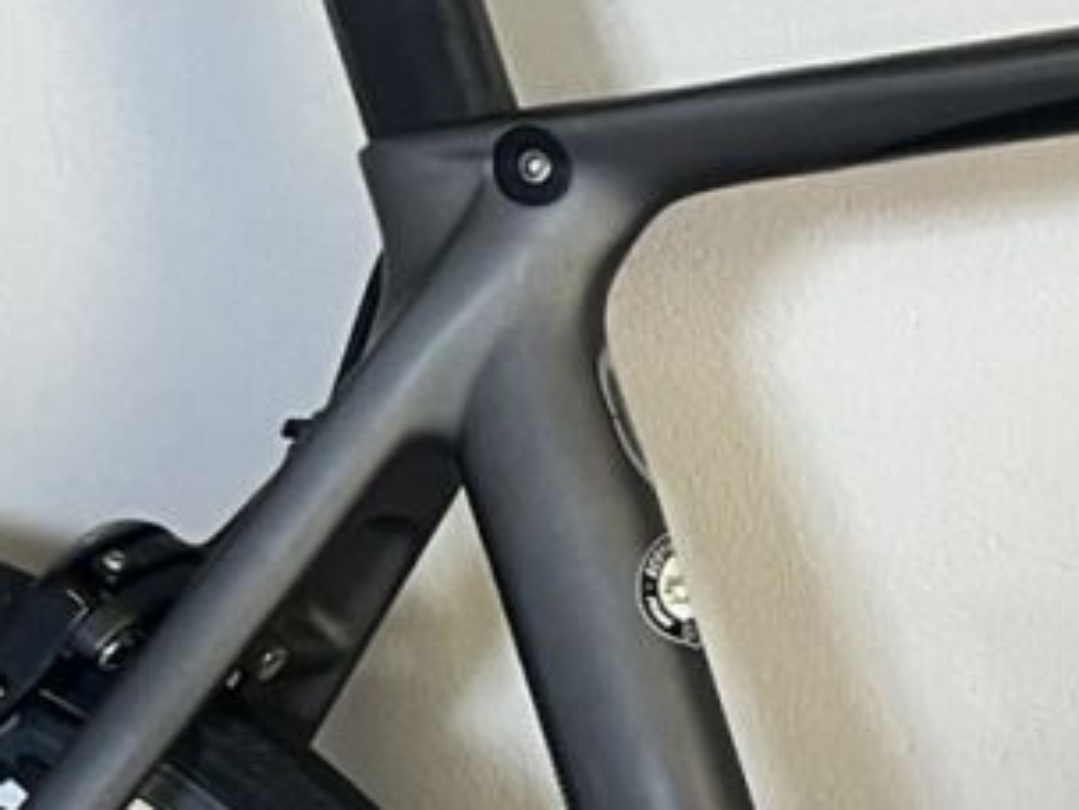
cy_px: 1016
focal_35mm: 137
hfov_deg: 12.7
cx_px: 2140
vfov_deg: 10.6
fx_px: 4270
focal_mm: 5.7
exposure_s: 1/50
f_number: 1.5
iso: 200
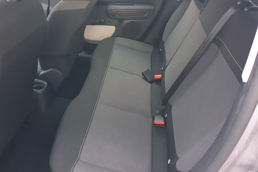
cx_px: 118
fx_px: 222
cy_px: 86
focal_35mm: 31
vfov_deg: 42.3
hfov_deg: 60.2
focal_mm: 4.3
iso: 400
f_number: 1.5
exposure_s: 1/10
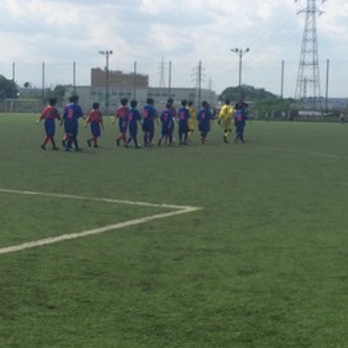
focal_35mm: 67
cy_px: 177
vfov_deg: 25.7
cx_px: 202
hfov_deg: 25.7
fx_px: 762
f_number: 2.2
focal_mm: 4.12
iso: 40
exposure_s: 1/3731
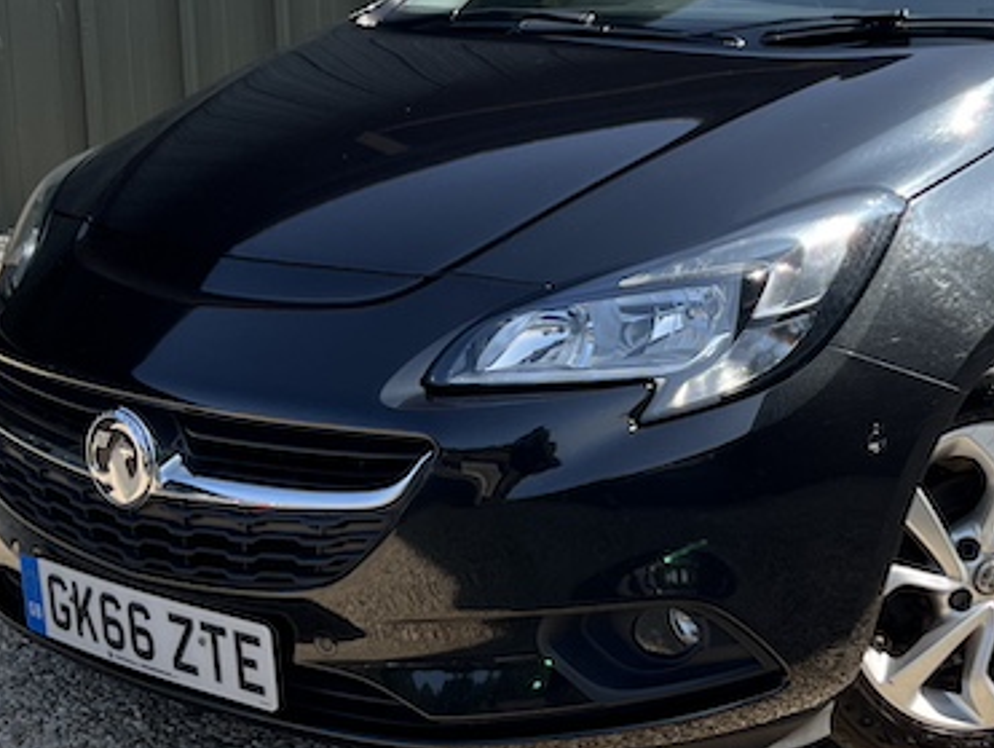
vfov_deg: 21.0
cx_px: 761
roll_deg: +0.8
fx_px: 2012
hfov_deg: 27.3
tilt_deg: -13.2
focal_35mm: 70
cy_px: 378
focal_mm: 5.7
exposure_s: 1/1901
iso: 50
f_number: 1.5
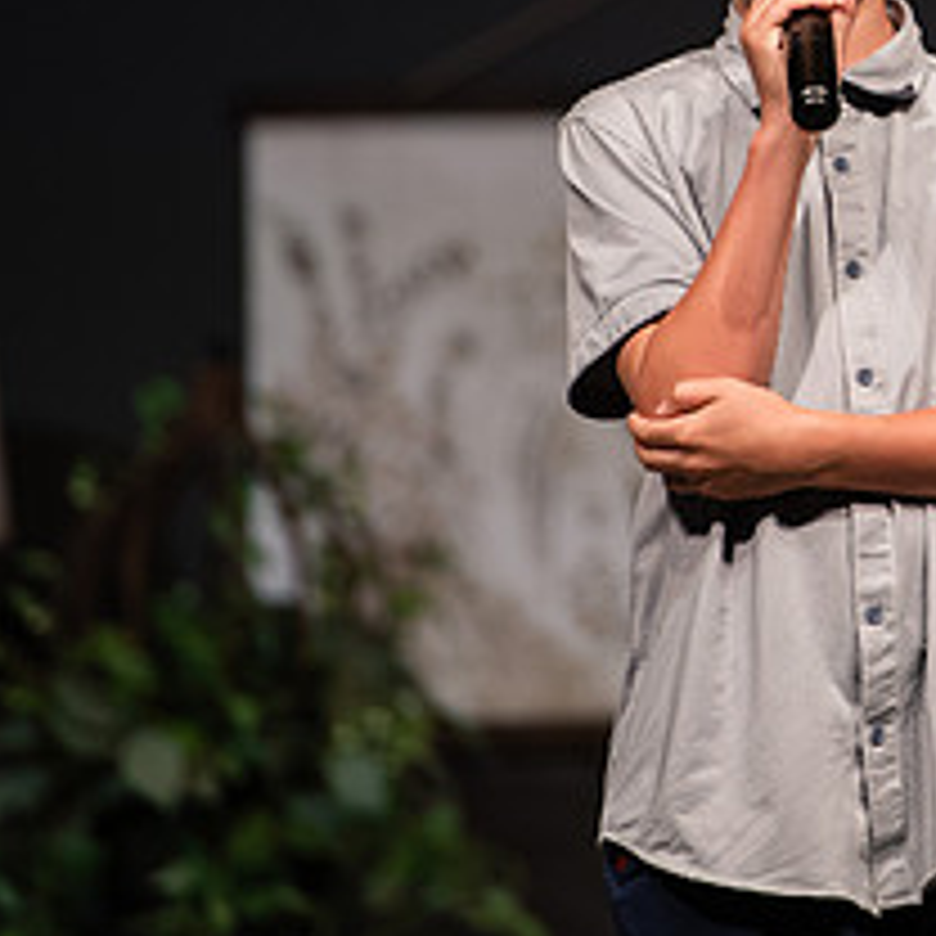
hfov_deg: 3.7
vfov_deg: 3.7
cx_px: 1152
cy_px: 173
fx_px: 14531
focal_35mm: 475
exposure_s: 1/250
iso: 800
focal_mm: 200
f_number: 2.8
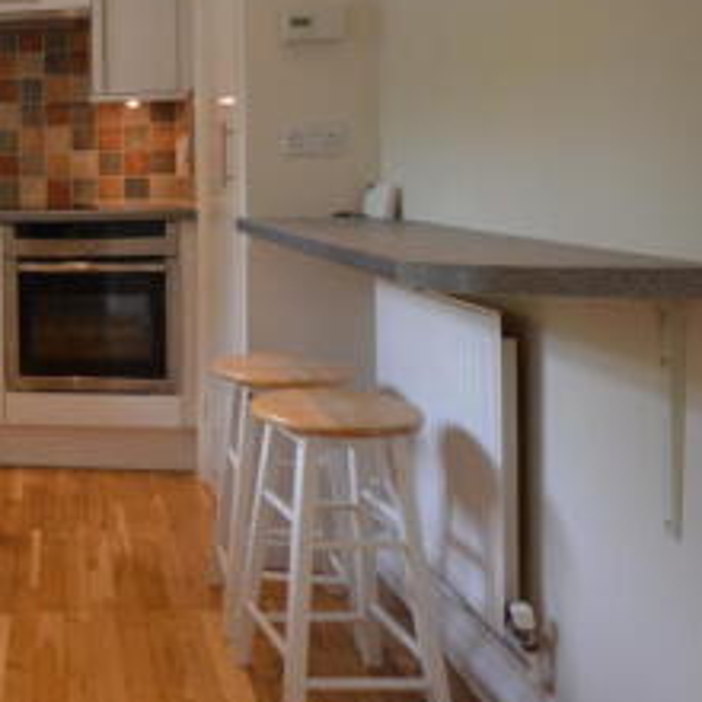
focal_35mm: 38
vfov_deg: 42.8
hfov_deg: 35.2
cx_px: -131
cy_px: 195
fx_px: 872
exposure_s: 1/60
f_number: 4
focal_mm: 10
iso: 400
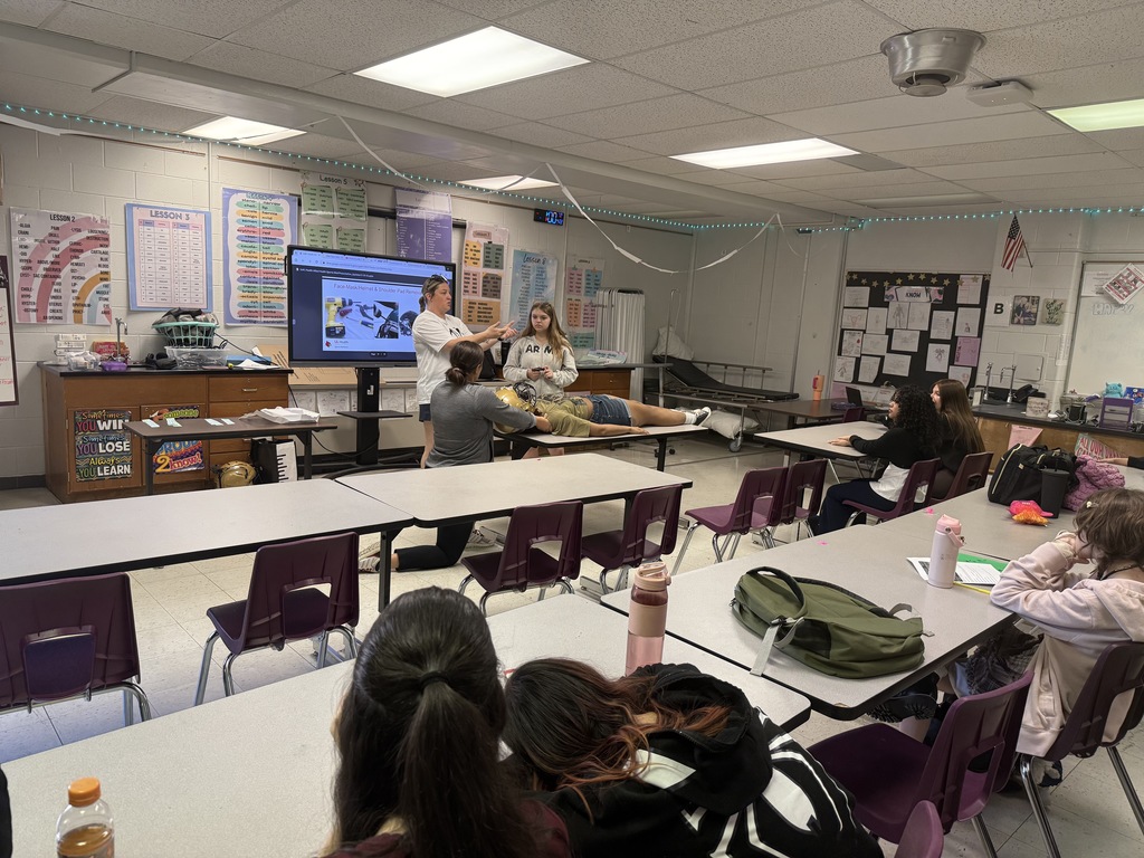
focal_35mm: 24
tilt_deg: -9.2
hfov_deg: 71.6
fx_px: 793
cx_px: 572
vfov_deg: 56.8
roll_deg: -3.5
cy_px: 429
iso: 200
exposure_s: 1/120
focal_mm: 6.76
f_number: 1.78
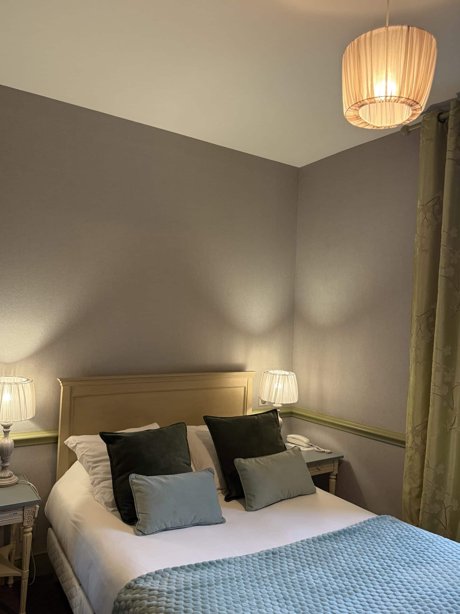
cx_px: 216
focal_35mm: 26
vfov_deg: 67.3
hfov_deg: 53.0
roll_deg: -2.4
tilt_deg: +1.1
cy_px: 316
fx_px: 461
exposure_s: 1/100
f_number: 1.78
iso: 400
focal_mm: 6.76
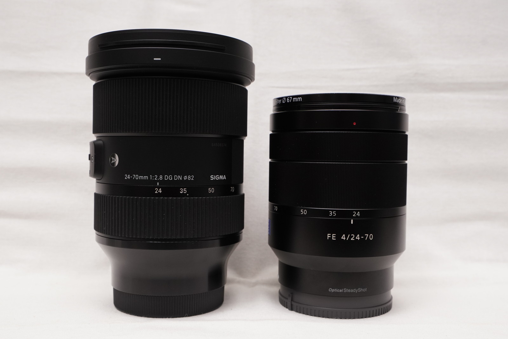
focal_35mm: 36
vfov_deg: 36.9
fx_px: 508
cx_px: 254
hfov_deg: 53.1
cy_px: 170
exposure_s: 1/60
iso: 800
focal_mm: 24
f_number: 8
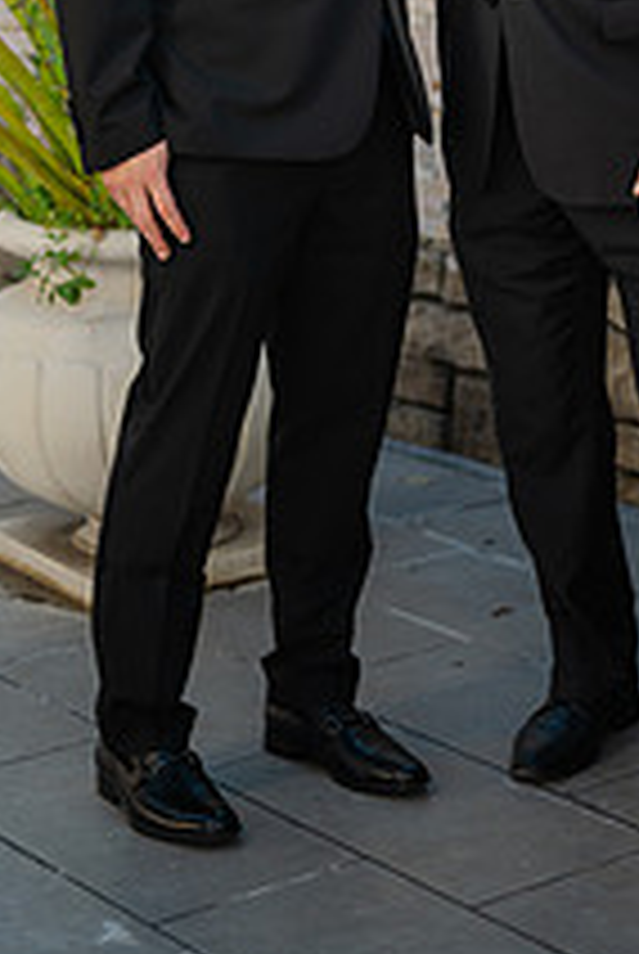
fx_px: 2813
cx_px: 454
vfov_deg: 18.8
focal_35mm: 106
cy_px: 50
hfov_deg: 12.9
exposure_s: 1/1000
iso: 64
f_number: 1.8
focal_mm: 50
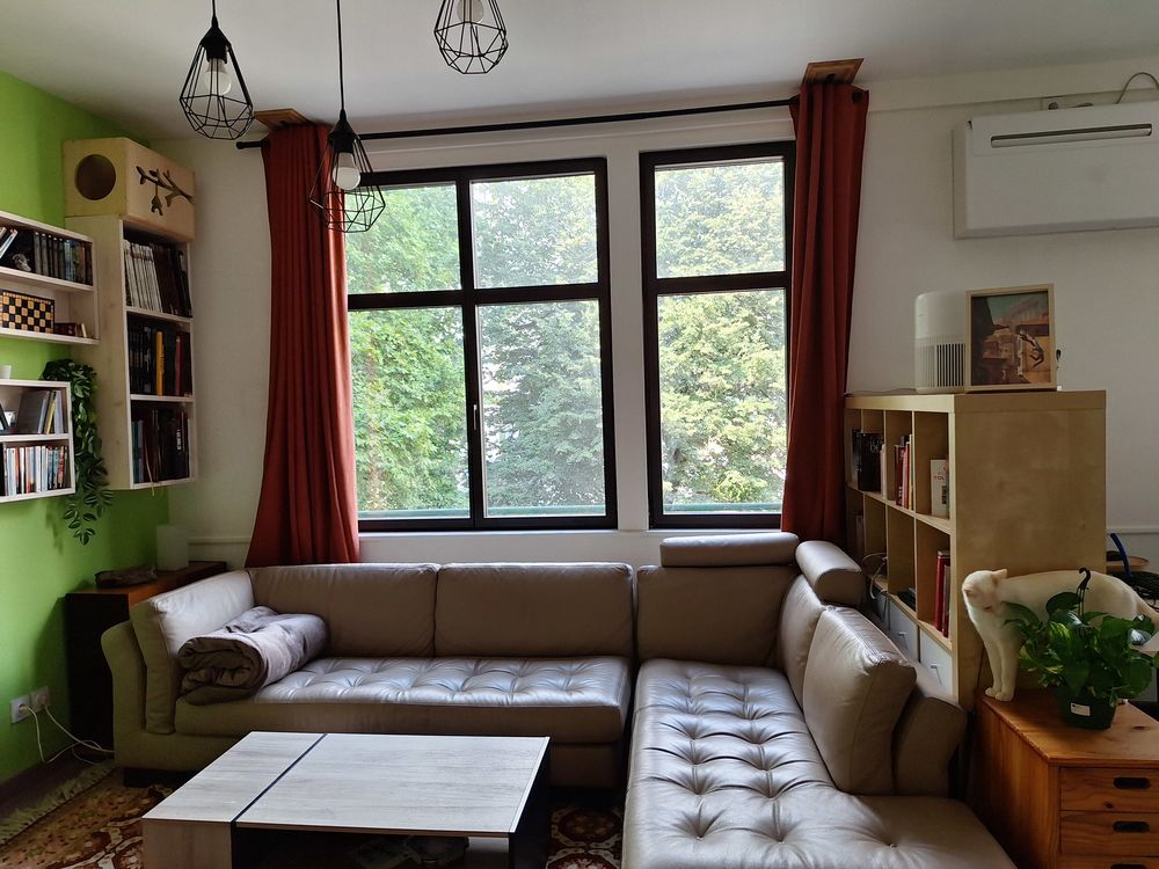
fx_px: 770
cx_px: 580
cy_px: 434
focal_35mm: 23
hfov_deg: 73.9
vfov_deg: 58.9
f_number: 1.8
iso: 40
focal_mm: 5.54
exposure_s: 1/133
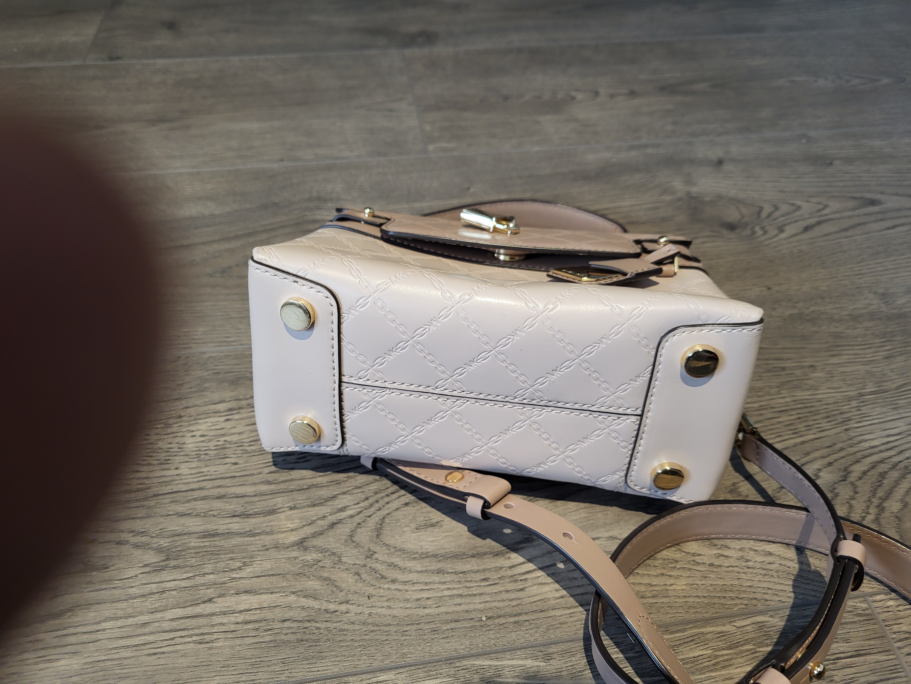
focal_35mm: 26
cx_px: 456
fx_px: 684
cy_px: 342
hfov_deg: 67.3
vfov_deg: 53.1
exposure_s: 1/50
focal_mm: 5.4
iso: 250
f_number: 1.8
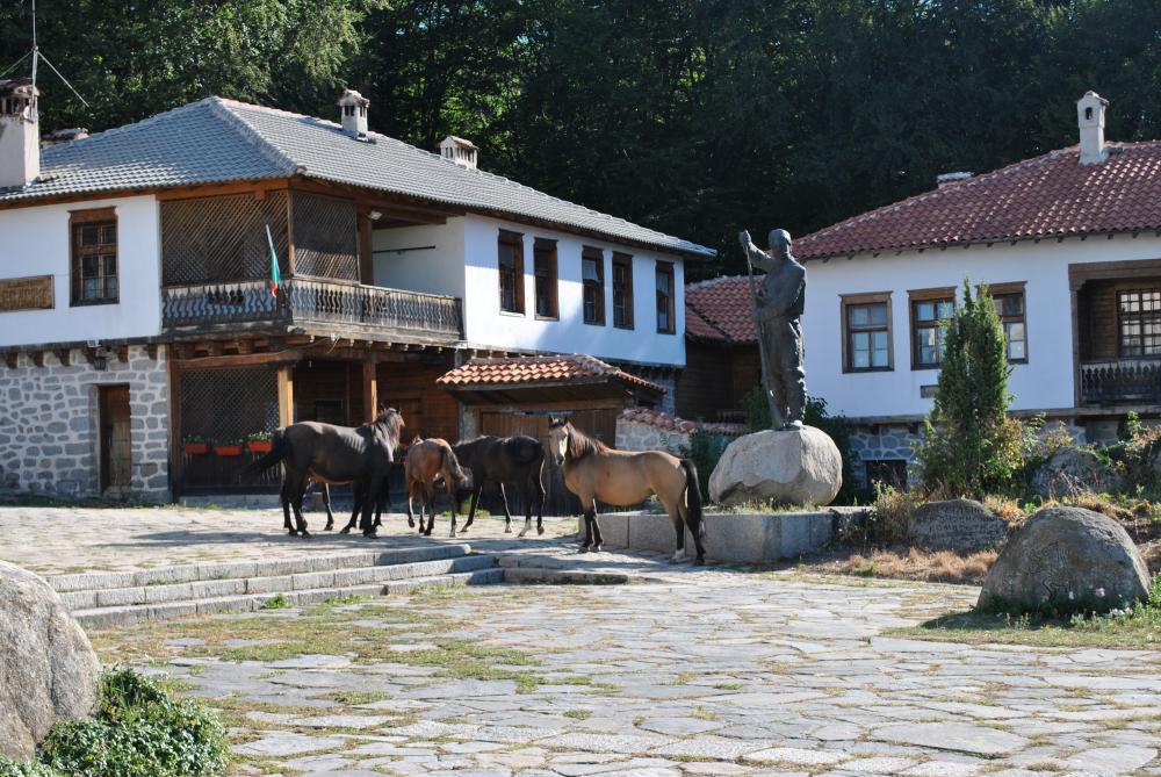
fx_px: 1937
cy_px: 388
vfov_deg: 22.7
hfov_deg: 33.4
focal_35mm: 60
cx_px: 580
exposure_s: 1/160
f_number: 6.3
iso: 100
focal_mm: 40
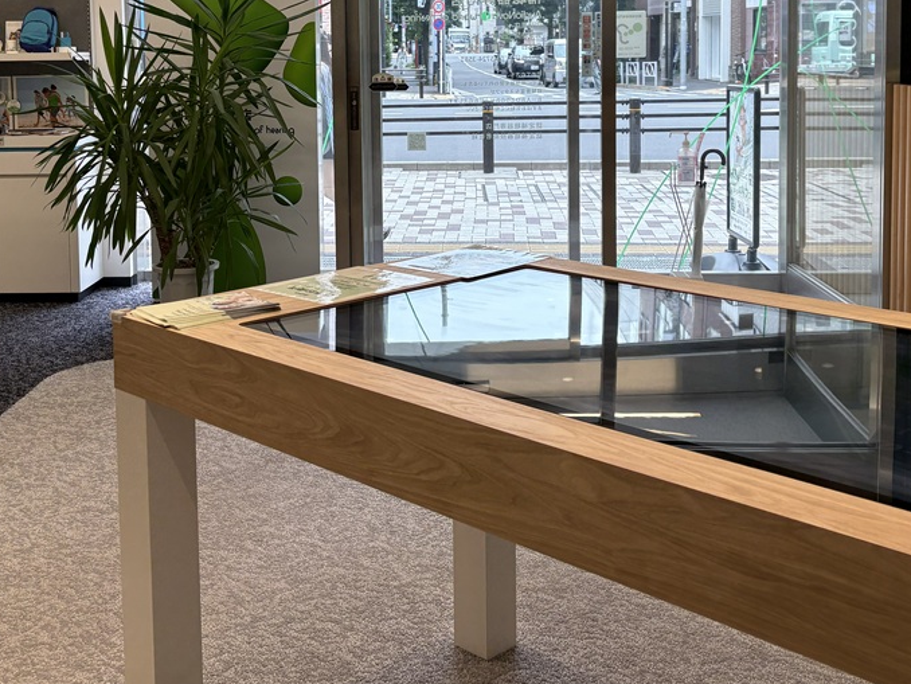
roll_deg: +2.2
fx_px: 1211
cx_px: 361
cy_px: 126
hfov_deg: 41.0
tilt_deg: -4.5
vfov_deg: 30.7
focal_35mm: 46
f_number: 1.6
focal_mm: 5.96
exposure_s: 1/238
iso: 50
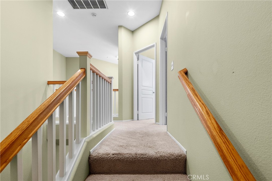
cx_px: 136
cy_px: 90
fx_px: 113
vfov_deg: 77.3
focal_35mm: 15
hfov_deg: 100.4
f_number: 3.5
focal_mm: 10
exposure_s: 1/40
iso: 800
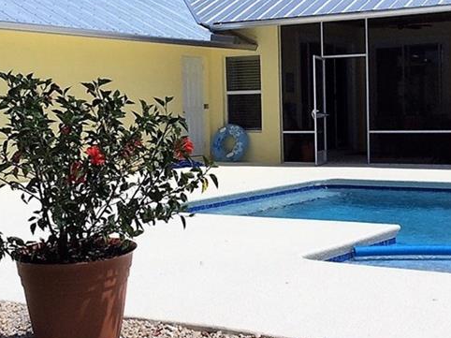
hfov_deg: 28.5
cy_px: 126
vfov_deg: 21.5
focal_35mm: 68
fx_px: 886
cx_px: 284
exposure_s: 1/4405
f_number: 2.4
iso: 32
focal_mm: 3.3
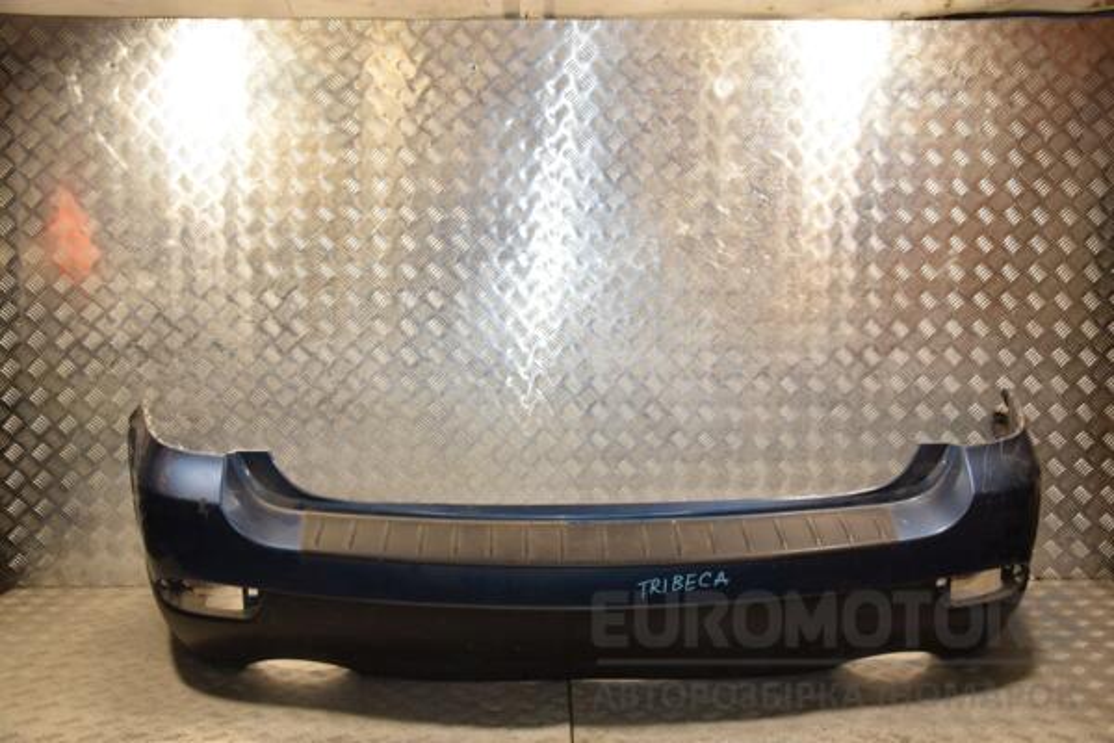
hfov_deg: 53.1
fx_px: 1114
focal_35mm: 36
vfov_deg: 36.9
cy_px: 372
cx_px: 557
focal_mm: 24
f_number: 5
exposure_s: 1/200
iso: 800
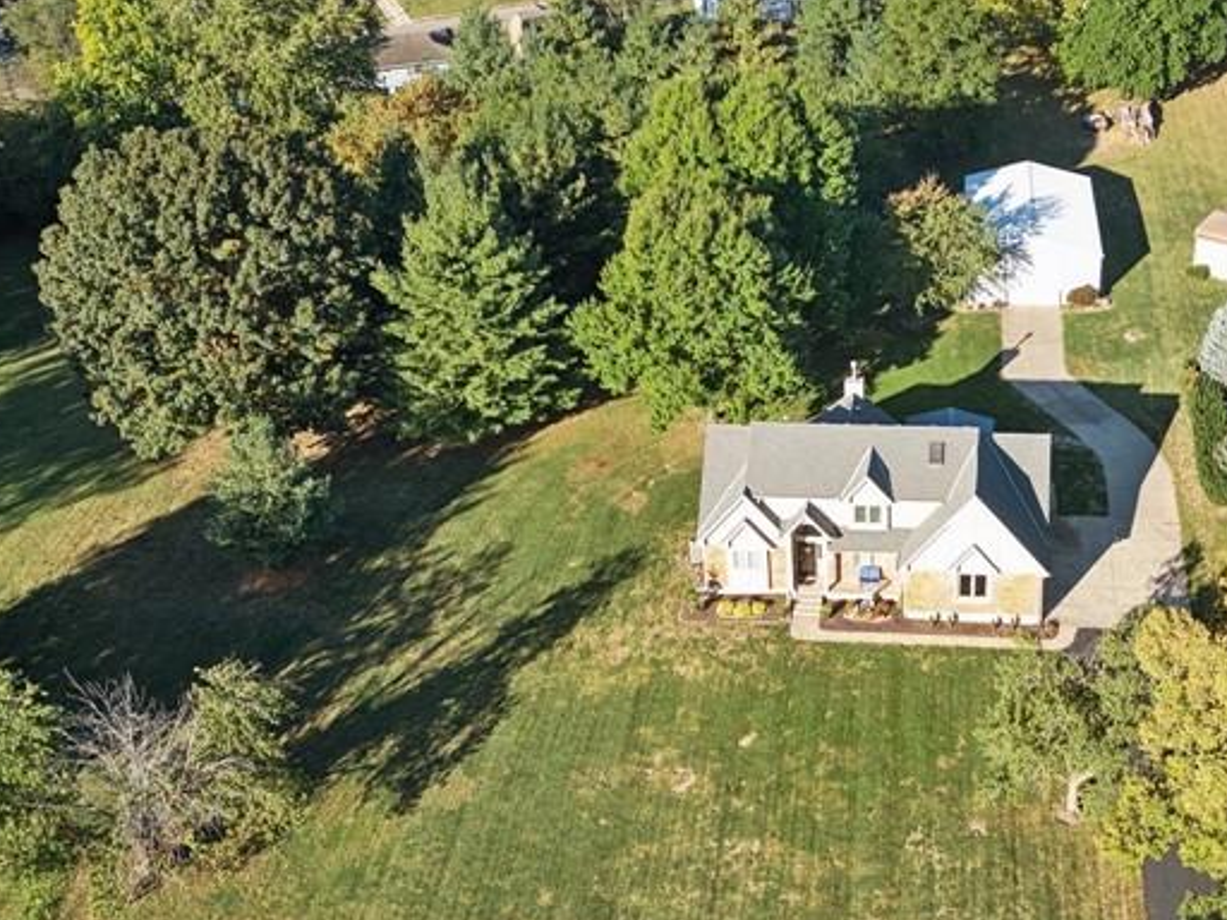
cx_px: 920
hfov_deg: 38.6
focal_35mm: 48
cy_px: 599
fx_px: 1701
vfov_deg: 30.1
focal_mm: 6.72
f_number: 1.7
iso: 120
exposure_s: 1/1000
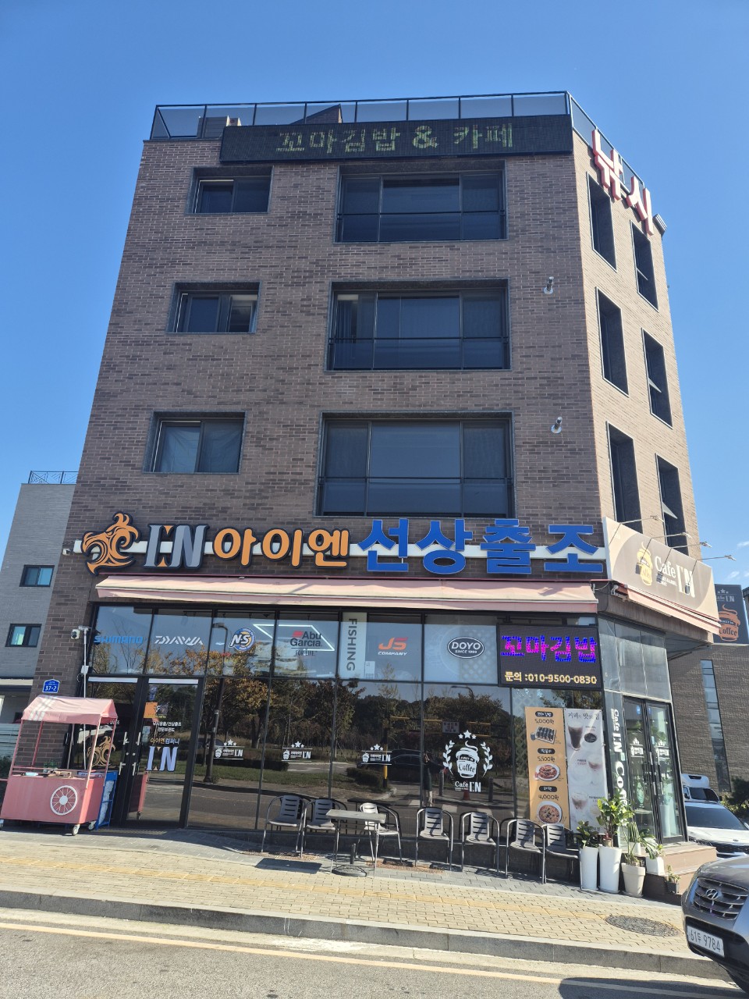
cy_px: 500
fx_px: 664
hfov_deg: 58.9
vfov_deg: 73.9
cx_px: 374
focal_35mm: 23
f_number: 1.8
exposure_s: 1/688
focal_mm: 5.4
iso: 25
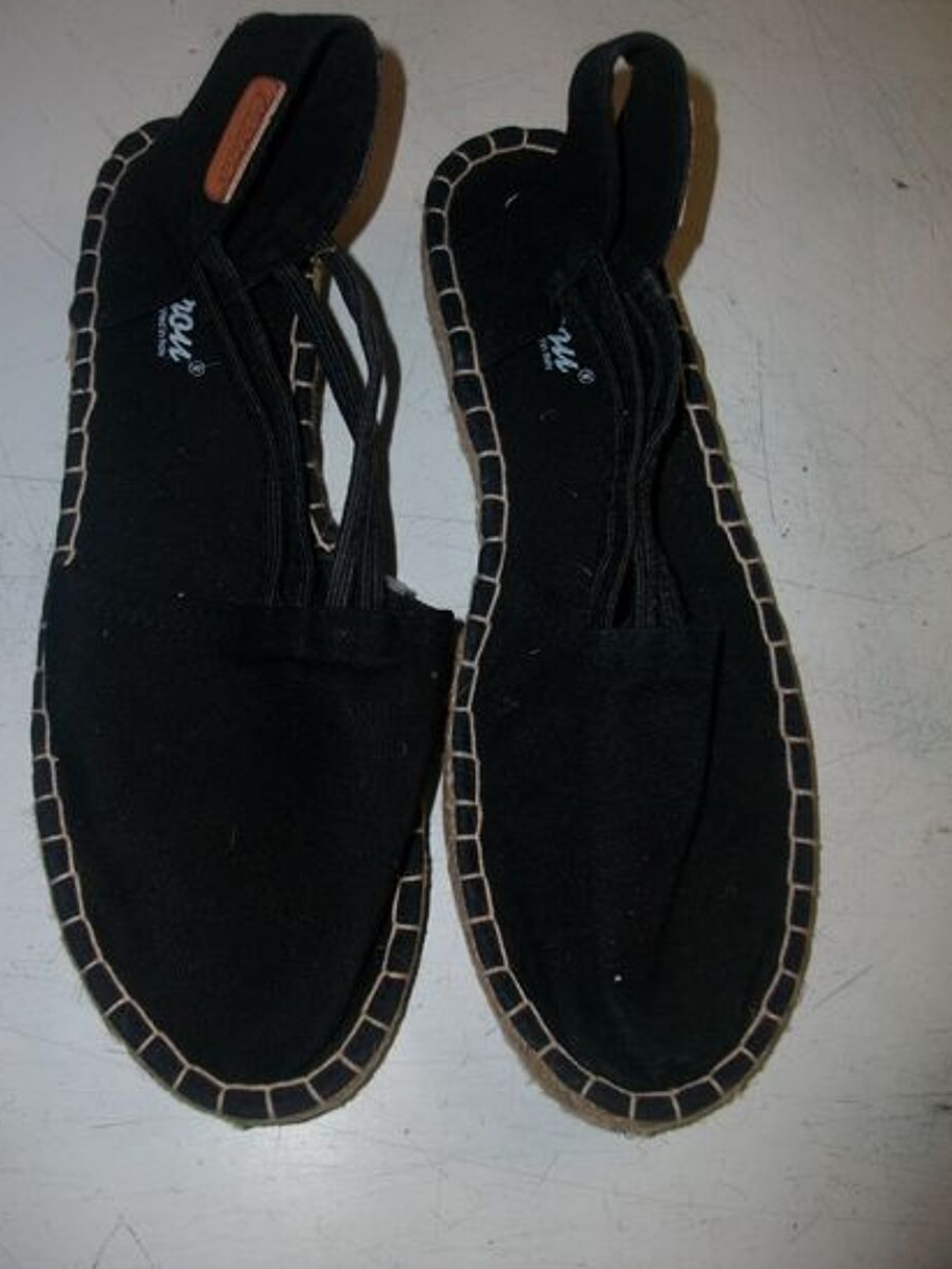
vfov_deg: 52.6
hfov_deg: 40.7
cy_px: 582
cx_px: 450
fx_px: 1284
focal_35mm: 35
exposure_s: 1/40
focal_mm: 5.7
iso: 80
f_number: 2.9
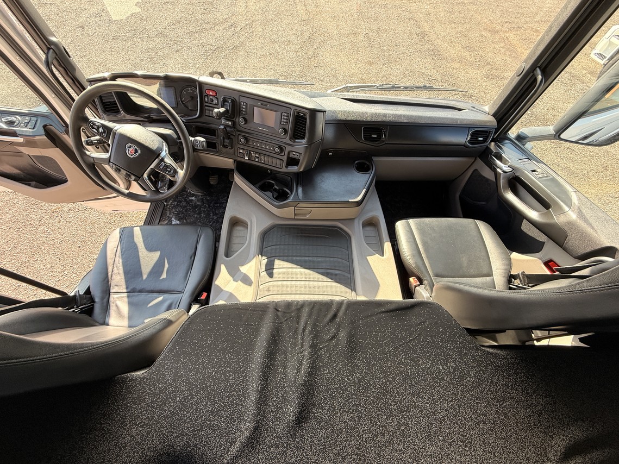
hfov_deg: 102.1
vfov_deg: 85.7
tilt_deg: -58.6
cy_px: 232
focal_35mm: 14
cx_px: 310
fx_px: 250
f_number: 2.2
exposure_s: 1/99
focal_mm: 2.22
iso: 100
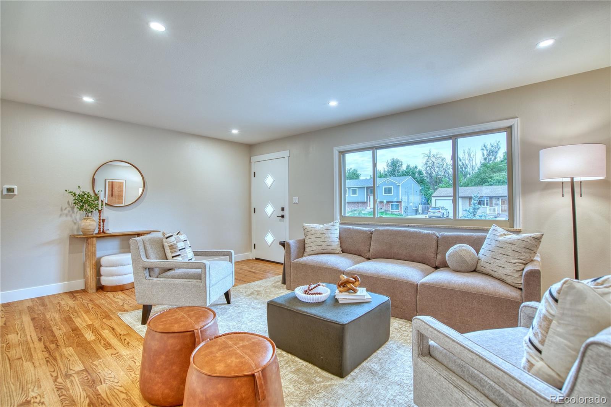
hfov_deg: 96.8
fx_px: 271
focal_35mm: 16
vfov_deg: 73.7
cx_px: 306
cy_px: 204
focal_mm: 16
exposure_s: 1/40
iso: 500
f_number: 5
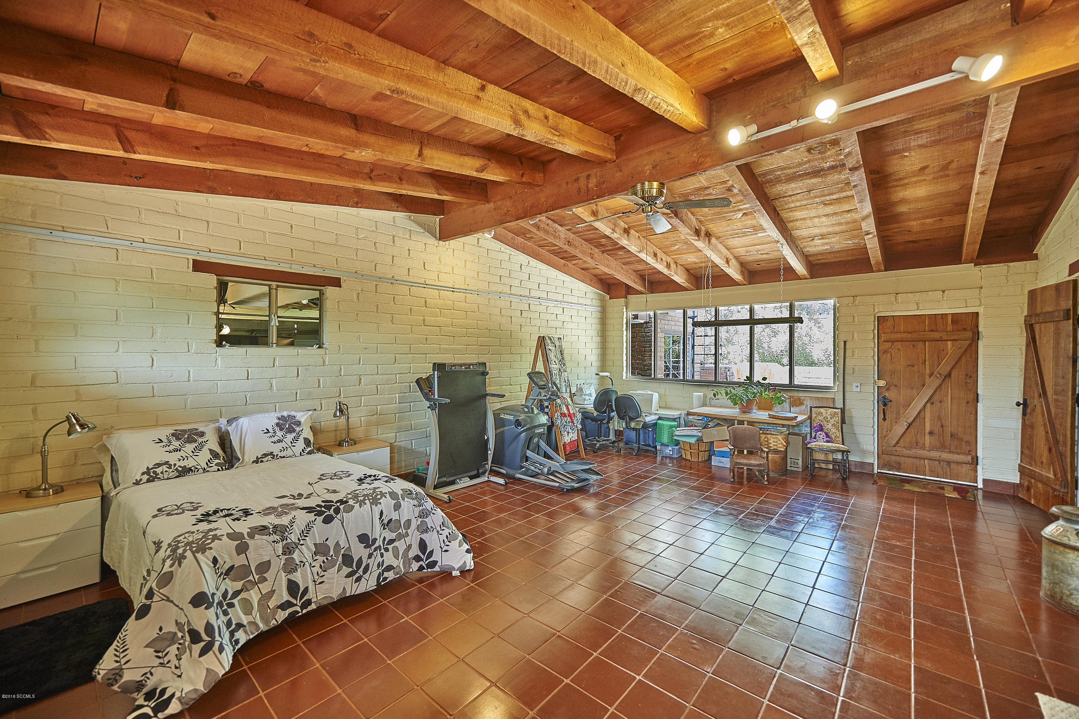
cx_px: 540
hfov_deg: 104.3
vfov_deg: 81.2
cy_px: 360
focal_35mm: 14
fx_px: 420
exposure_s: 1/40
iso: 200
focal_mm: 14
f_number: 3.2
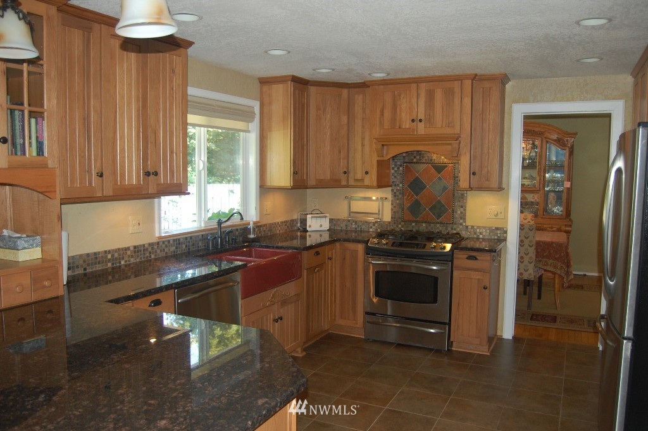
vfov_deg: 45.6
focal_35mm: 28
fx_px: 513
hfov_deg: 64.6
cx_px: 324
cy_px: 216
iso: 400
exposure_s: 1/60
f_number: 3.5
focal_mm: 19
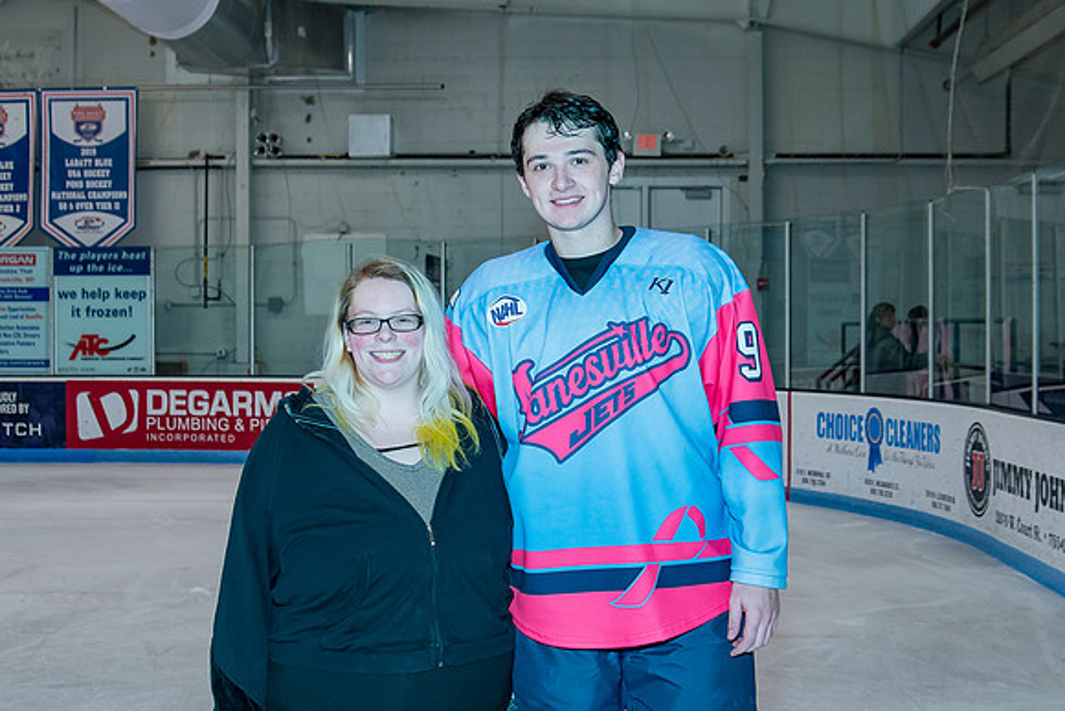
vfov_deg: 24.3
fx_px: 1651
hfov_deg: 35.7
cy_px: 381
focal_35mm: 56
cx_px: 552
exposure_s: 1/200
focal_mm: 28
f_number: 4.5
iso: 400
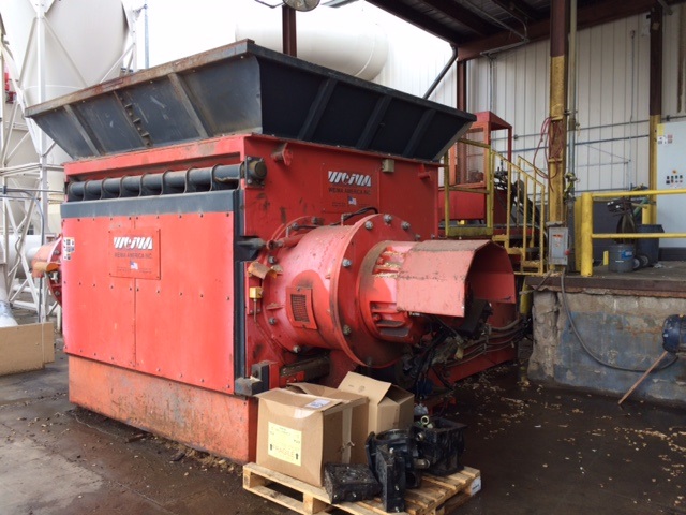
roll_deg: +0.8
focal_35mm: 29
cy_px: 258
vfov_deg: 48.2
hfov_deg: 61.7
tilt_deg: -0.9
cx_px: 343
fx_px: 575
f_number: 2.2
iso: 32
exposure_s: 1/228
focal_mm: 4.15
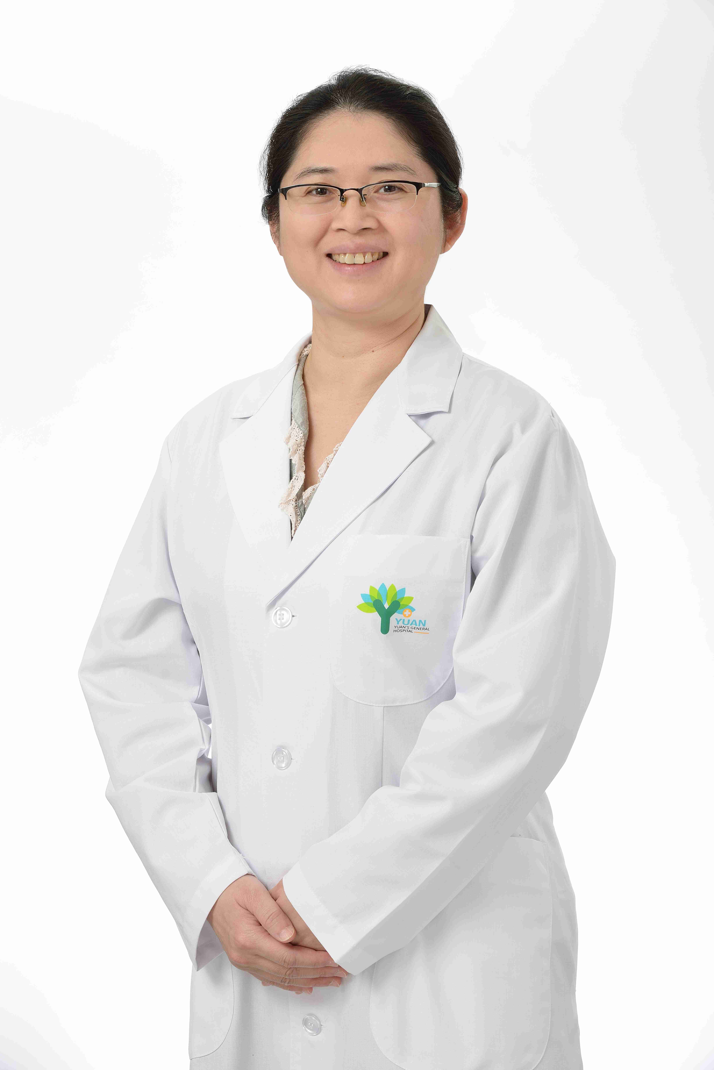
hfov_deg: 14.0
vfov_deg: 20.8
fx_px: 2913
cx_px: 357
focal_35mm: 98
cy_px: 535
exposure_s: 1/125
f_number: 11
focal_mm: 98
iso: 125
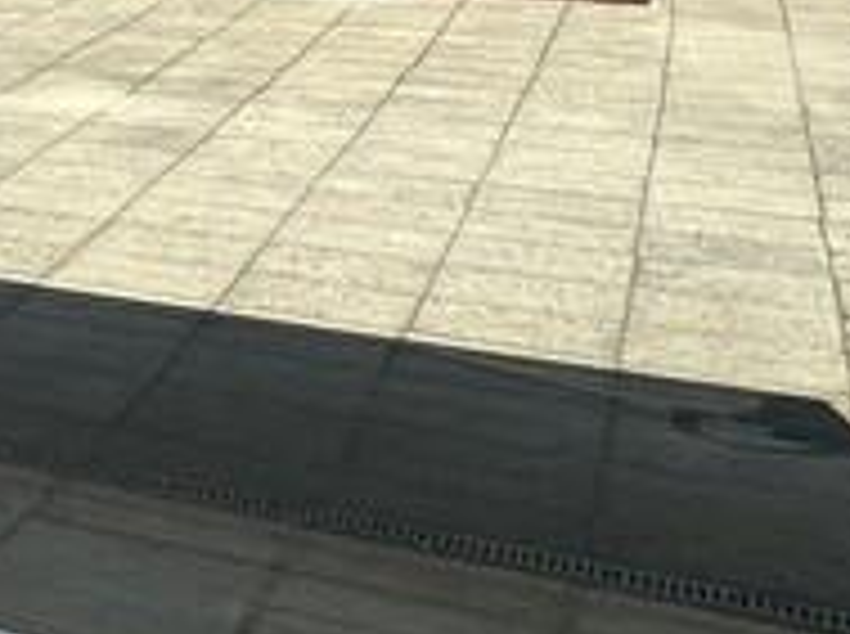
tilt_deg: +17.5
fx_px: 1863
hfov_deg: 20.4
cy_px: -760
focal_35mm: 76
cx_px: -558
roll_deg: -1.4
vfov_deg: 14.6
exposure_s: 1/1103
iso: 40
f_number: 2.2
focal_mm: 2.22
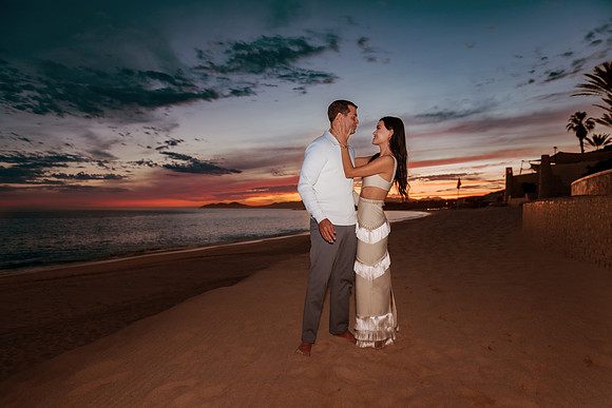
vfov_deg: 52.0
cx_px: 311
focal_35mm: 25
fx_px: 418
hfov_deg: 72.4
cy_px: 206
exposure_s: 1/160
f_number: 2.8
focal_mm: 24
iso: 320
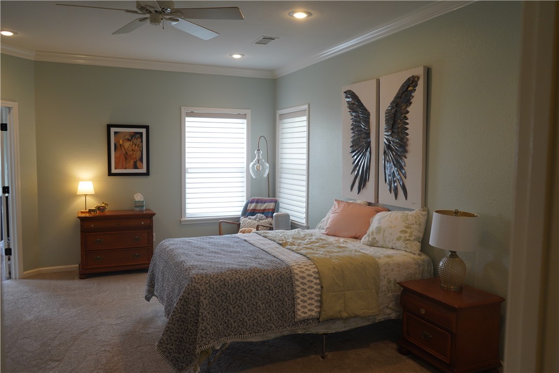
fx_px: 435
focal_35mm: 28
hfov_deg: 65.5
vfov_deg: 46.4
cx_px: 280
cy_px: 186
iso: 800
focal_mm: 28
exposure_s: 1/125
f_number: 3.5
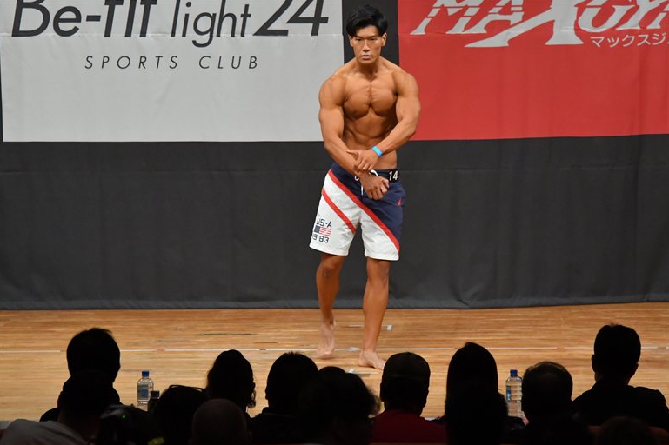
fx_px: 4774
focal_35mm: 257
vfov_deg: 5.3
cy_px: 222
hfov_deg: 8.0
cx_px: 334
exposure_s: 1/400
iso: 6400
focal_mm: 170
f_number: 5.6
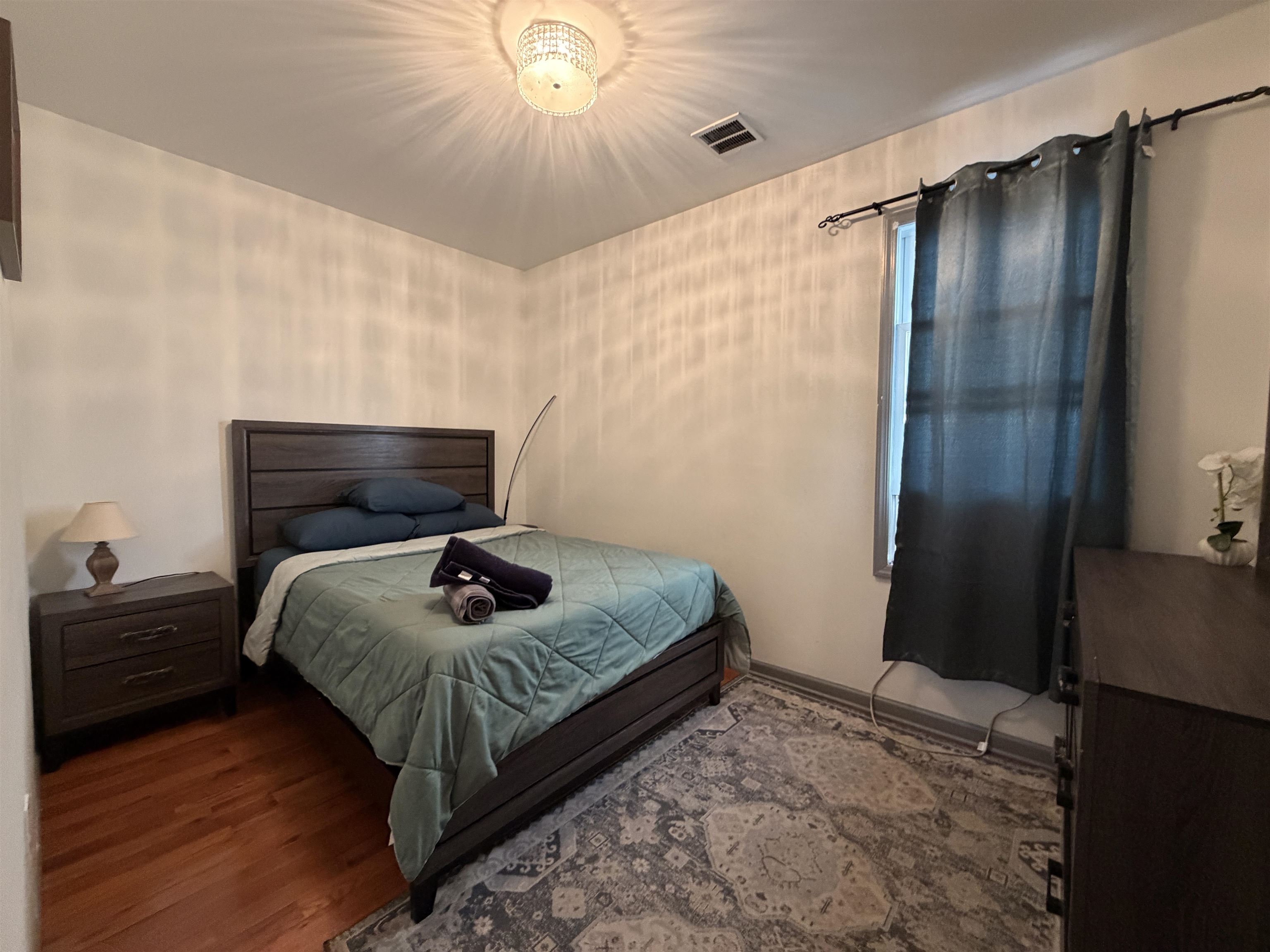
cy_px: 476
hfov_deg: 102.1
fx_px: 514
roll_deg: -0.5
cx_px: 635
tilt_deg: -2.7
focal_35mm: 14
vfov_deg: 85.7
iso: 400
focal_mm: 2.22
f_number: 2.2
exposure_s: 1/60
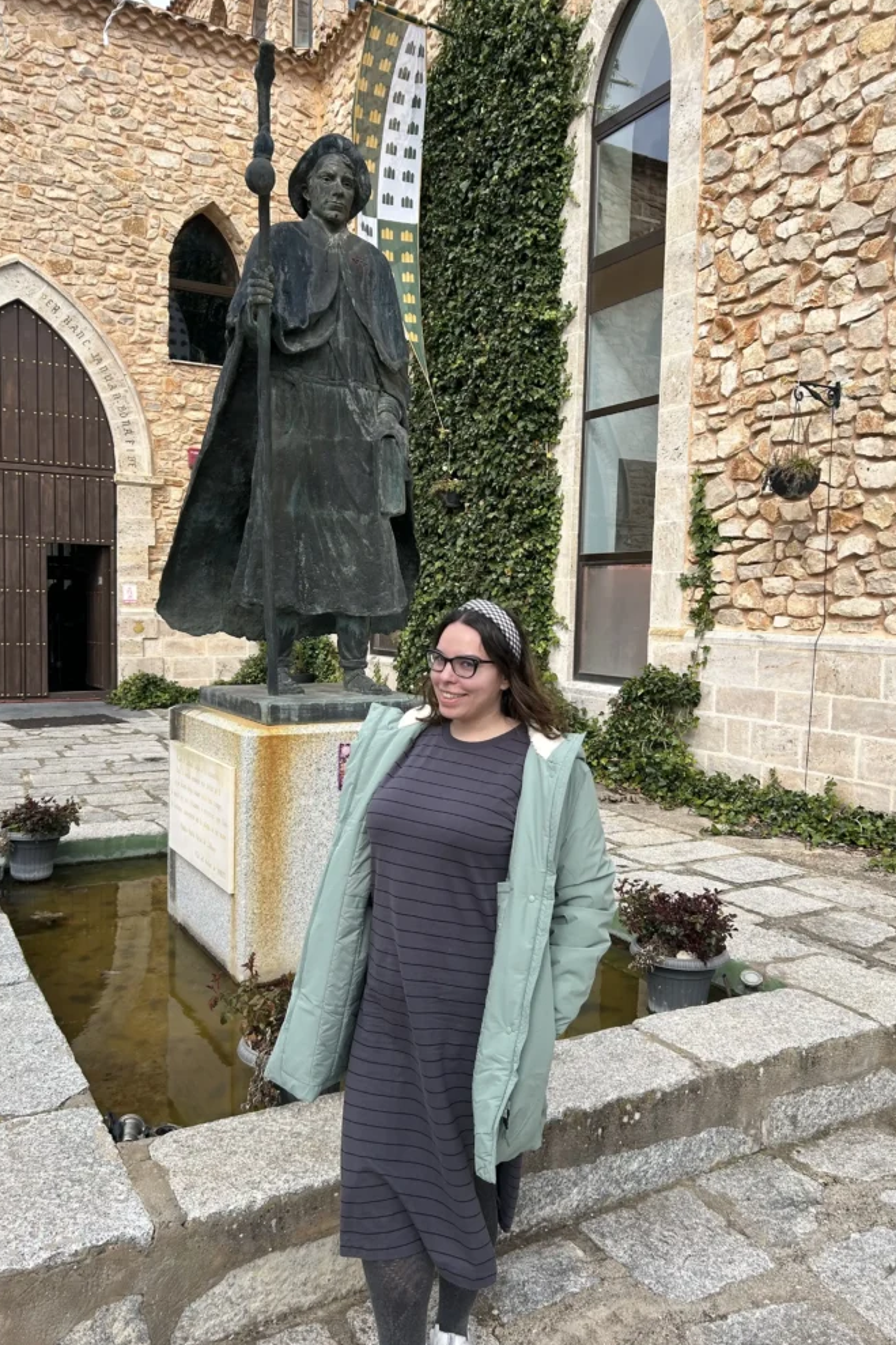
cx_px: 438
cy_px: 679
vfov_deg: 65.5
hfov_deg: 46.4
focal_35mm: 28
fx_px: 1046
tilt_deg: -3.0
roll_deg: -1.1
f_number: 1.5
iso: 50
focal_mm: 5.7
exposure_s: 1/2513
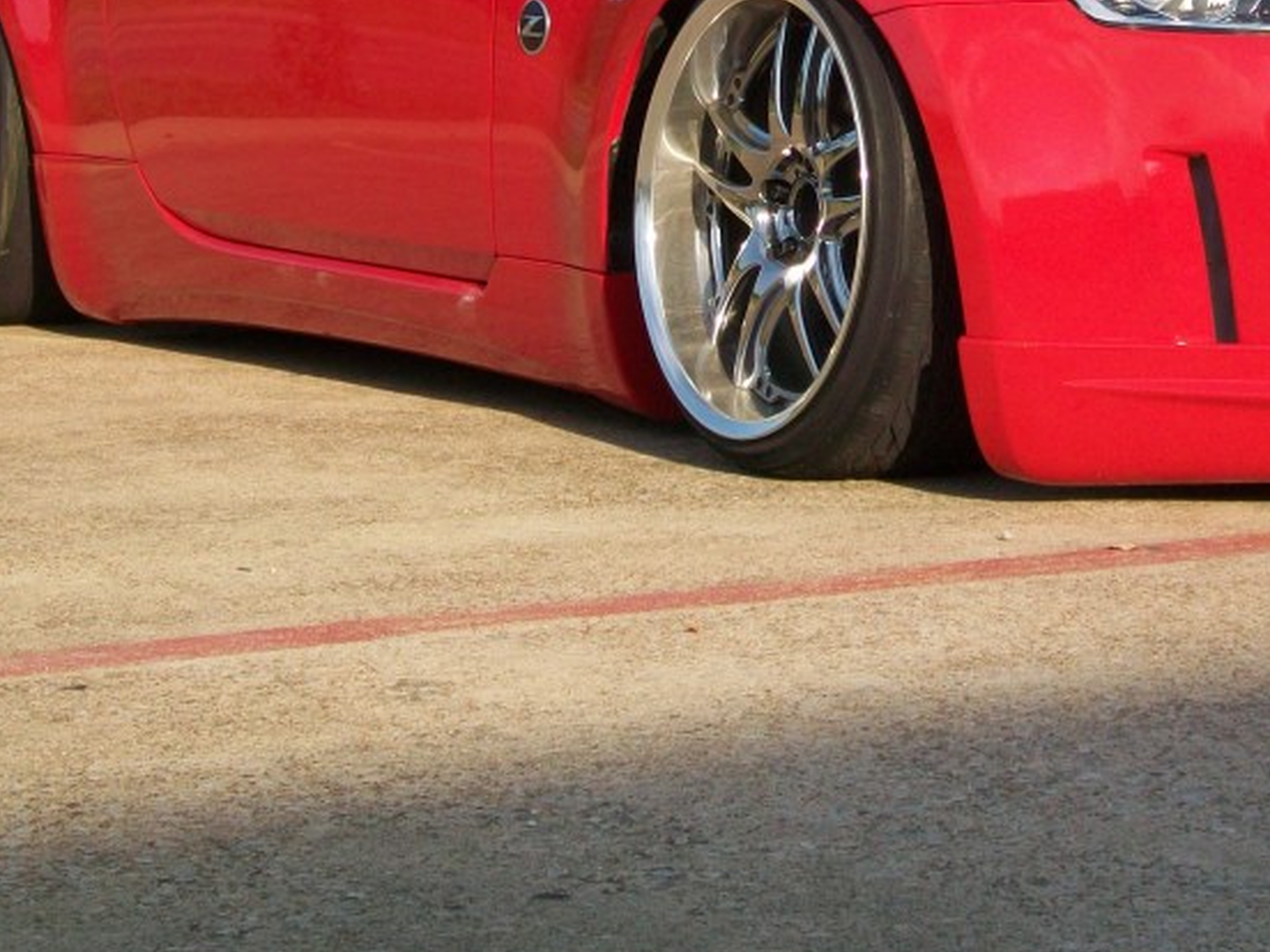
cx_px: 966
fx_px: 4219
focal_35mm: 115
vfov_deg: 12.8
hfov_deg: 17.0
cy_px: 133
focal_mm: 11
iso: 64
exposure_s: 1/400
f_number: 4.1
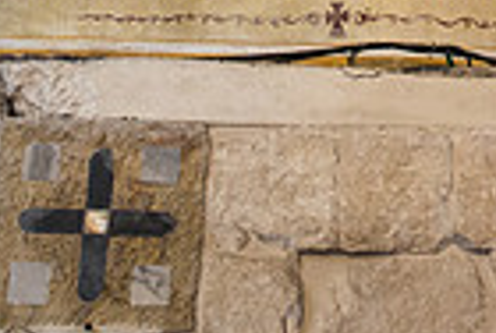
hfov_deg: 15.8
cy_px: -328
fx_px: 1767
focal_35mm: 128
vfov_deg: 10.0
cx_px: 425
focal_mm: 31
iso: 1600
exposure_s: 1/30
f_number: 2.8
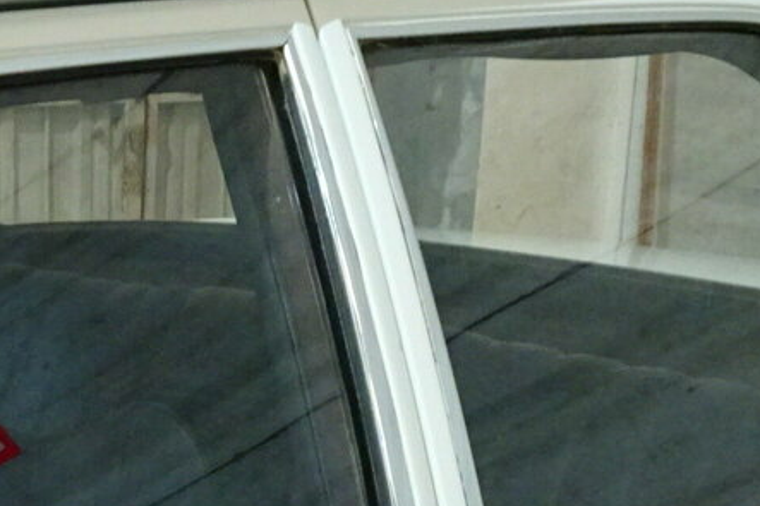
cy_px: 654
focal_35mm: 107
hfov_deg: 18.8
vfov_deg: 12.4
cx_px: 94
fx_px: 2258
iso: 800
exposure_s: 1/8
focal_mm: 6.56
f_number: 4
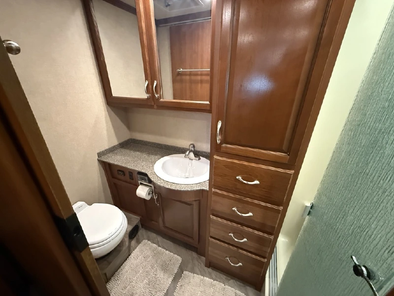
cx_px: 197
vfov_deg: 85.7
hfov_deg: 102.1
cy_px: 148
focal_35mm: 14
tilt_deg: -24.5
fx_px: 159
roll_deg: -0.7
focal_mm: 2.22
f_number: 2.2
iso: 1000
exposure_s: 1/40
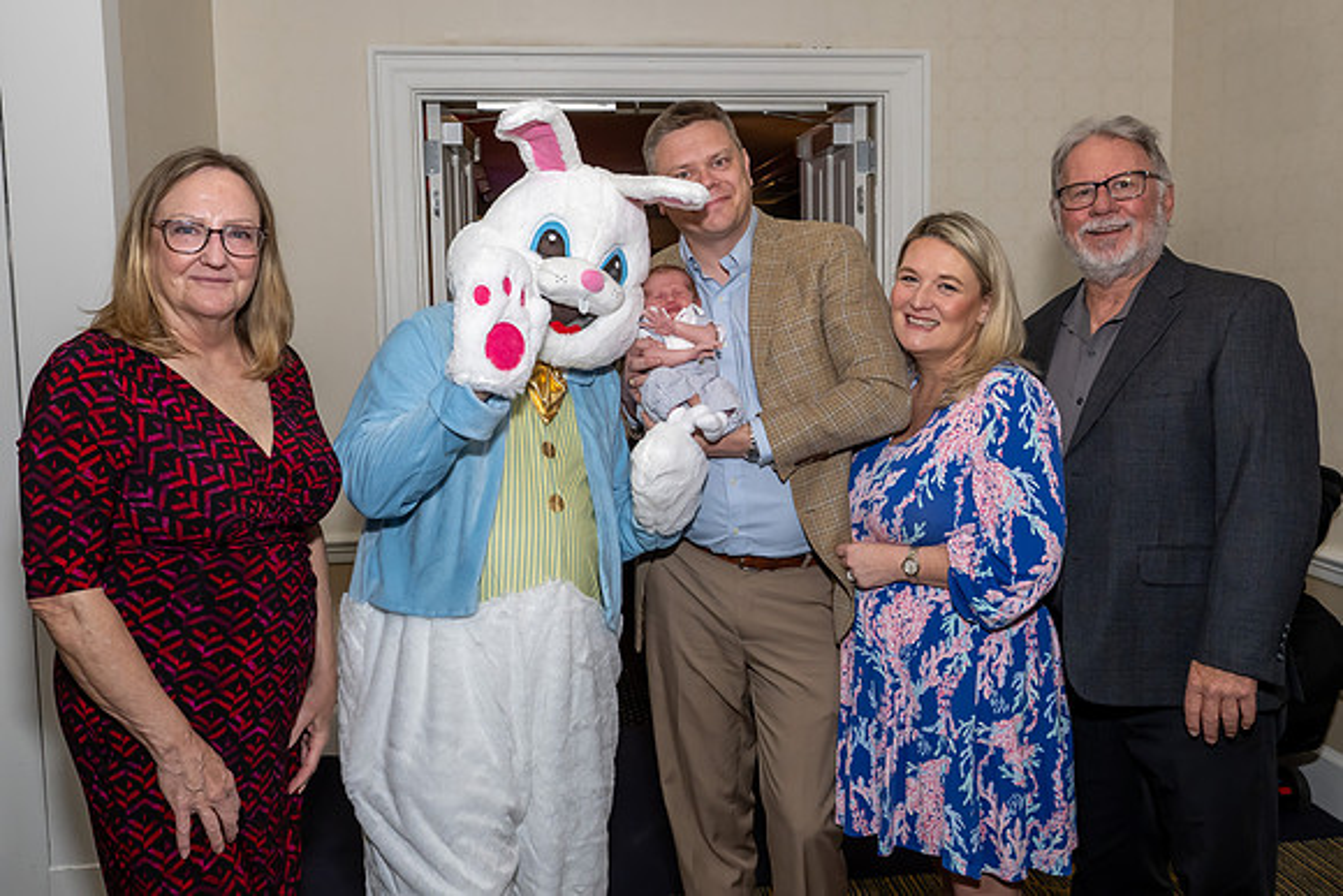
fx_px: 1078
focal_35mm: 29
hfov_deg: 63.8
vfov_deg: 45.1
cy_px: 396
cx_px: 694
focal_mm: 17
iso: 640
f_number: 8
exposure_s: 1/250
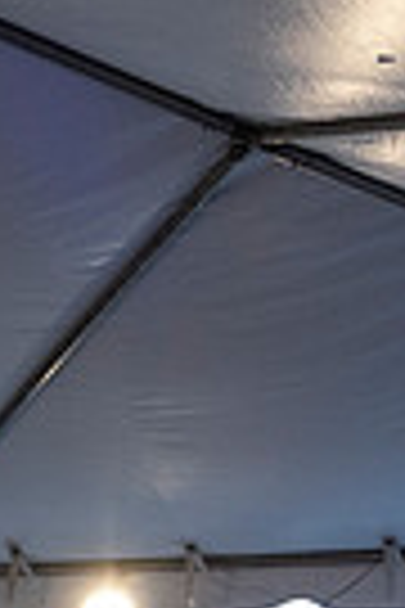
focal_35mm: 103
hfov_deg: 10.9
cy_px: 759
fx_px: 1738
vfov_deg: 18.6
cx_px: -626
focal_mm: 24
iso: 1250
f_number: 3.2
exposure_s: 1/40
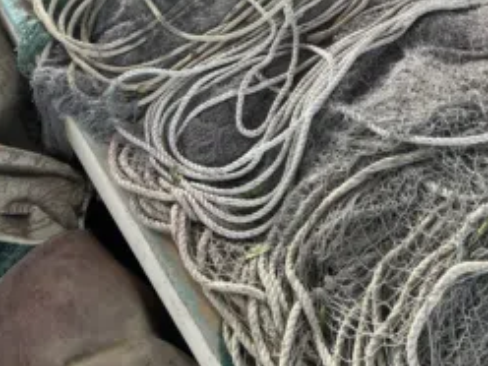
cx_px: 283
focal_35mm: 42
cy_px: 24
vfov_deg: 32.3
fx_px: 592
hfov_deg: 44.6
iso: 32
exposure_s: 1/121
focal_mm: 5.7
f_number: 1.5
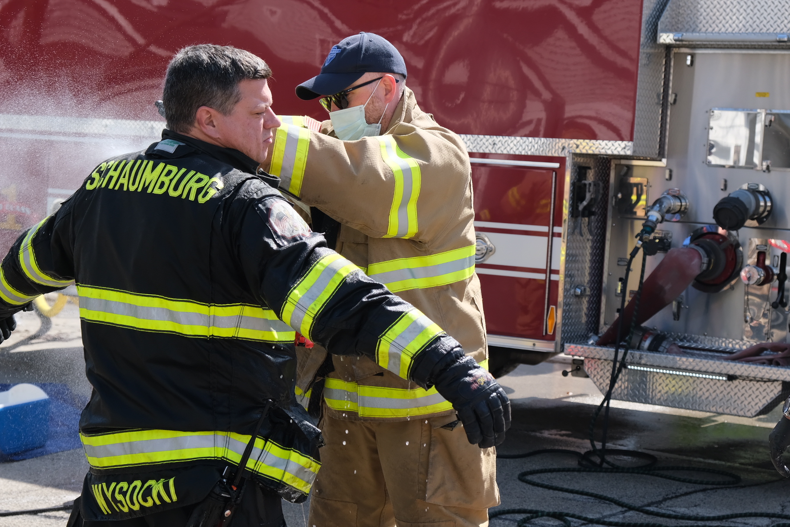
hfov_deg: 31.4
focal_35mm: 64
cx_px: 395
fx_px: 1404
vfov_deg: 21.2
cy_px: 264
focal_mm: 42.5
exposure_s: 1/550
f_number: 5.6
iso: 320
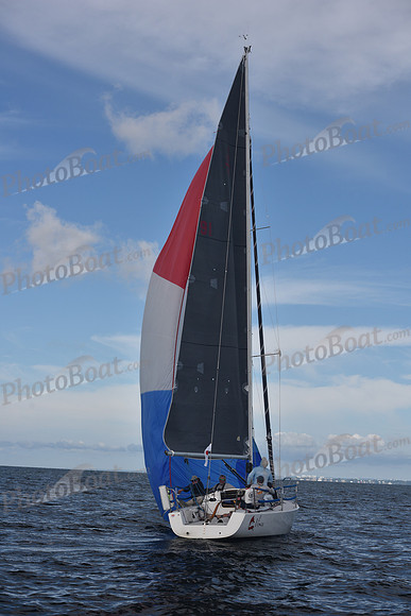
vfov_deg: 28.8
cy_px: 308
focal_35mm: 70
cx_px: 206
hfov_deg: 19.5
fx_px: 1198
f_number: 7.1
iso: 200
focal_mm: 70
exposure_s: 1/500
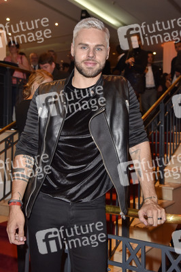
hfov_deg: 33.3
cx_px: 90
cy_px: 136
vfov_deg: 48.5
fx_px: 302
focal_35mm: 40
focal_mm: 40
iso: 1100
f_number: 5
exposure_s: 1/60
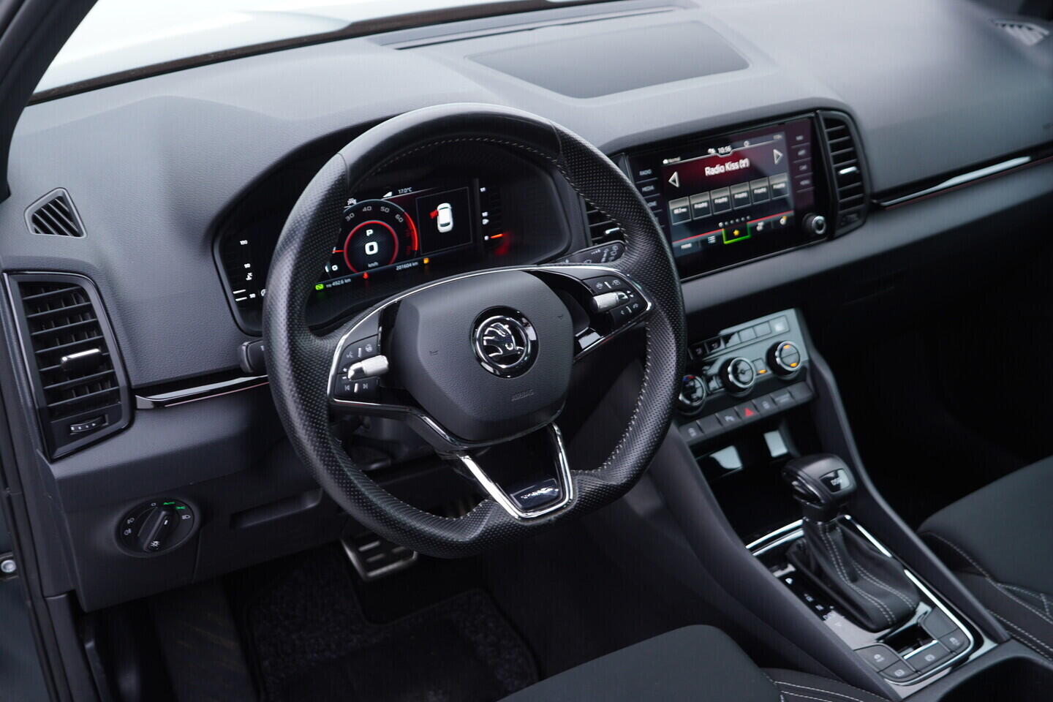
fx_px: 1053
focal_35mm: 36
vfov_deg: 36.9
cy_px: 351
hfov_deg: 53.1
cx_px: 526
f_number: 2.8
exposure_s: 1/40
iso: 200
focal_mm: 24
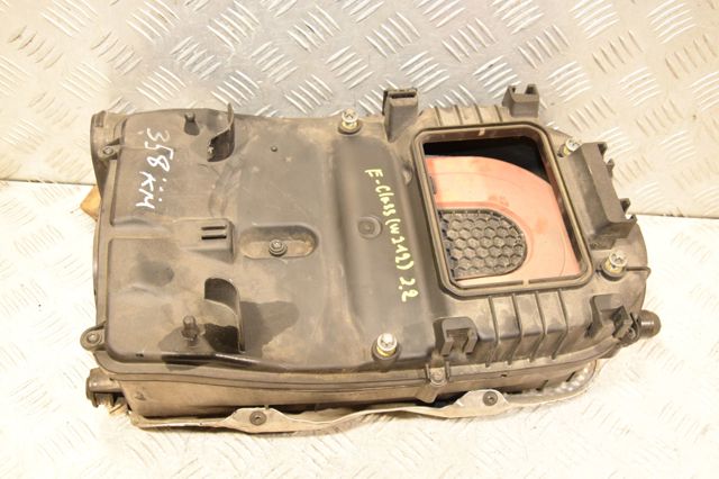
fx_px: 778
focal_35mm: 39
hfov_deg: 49.6
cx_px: 360
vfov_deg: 34.2
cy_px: 240
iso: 1600
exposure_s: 1/100
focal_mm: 26
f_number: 5.6
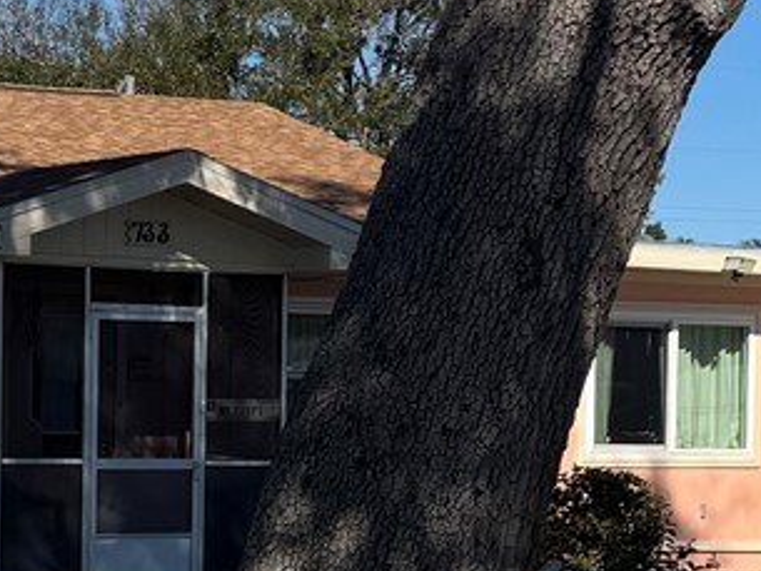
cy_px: 459
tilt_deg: -0.8
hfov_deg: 15.5
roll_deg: -1.3
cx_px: 122
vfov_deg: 11.7
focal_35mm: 126
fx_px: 2771
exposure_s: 1/5814
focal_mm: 6.76
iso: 80
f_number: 1.78
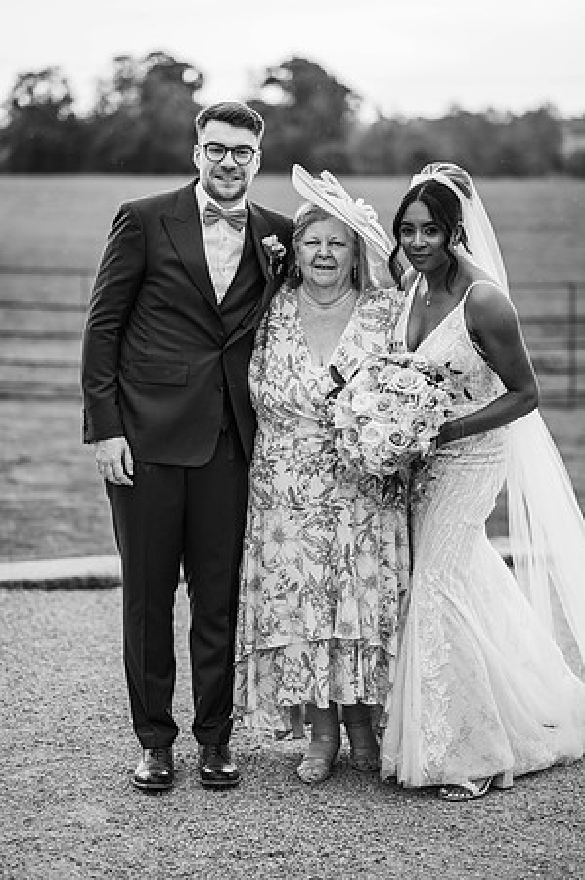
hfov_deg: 16.0
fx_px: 2077
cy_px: 440
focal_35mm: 85
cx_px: 292
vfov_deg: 23.9
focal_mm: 85
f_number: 2.2
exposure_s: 1/640
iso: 100
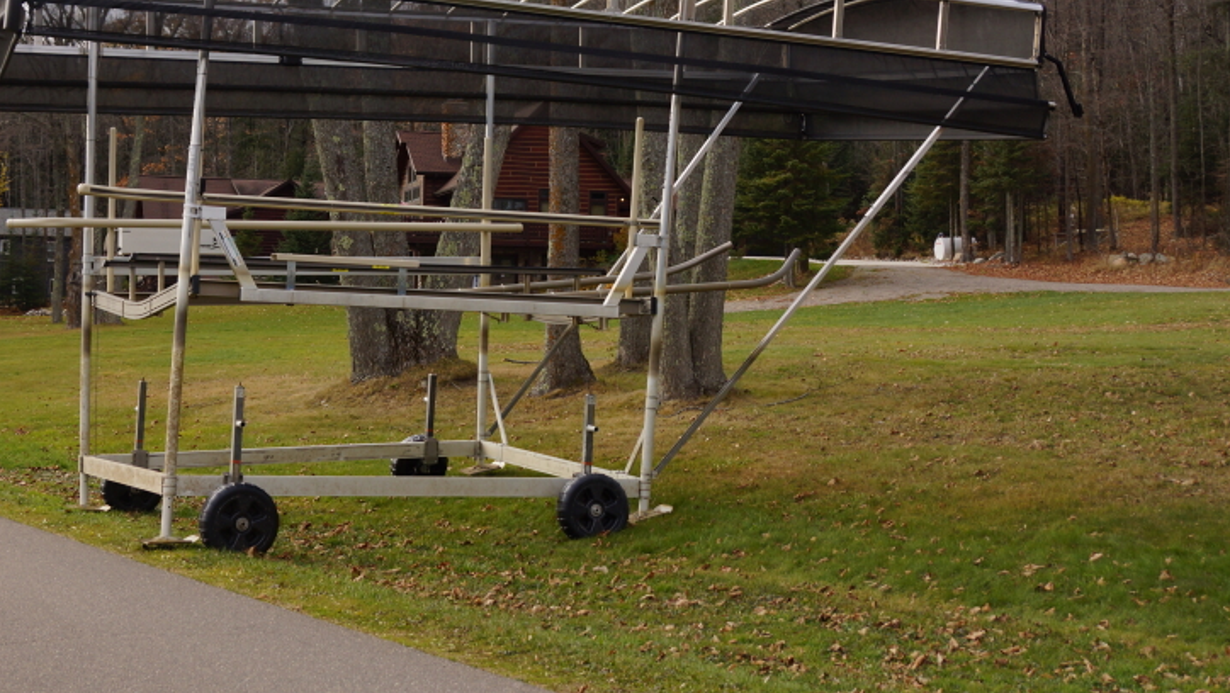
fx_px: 1697
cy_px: 190
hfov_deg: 39.6
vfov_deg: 22.9
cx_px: 470
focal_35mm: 52
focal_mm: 24
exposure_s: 1/80
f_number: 5.6
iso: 100
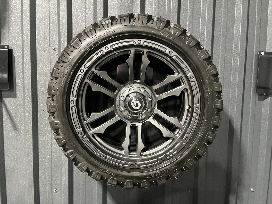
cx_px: 136
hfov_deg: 67.3
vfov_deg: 53.1
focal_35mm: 26
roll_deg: +0.3
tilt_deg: -2.7
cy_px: 102
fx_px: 204
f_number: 1.6
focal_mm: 5.1
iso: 640
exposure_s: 1/39
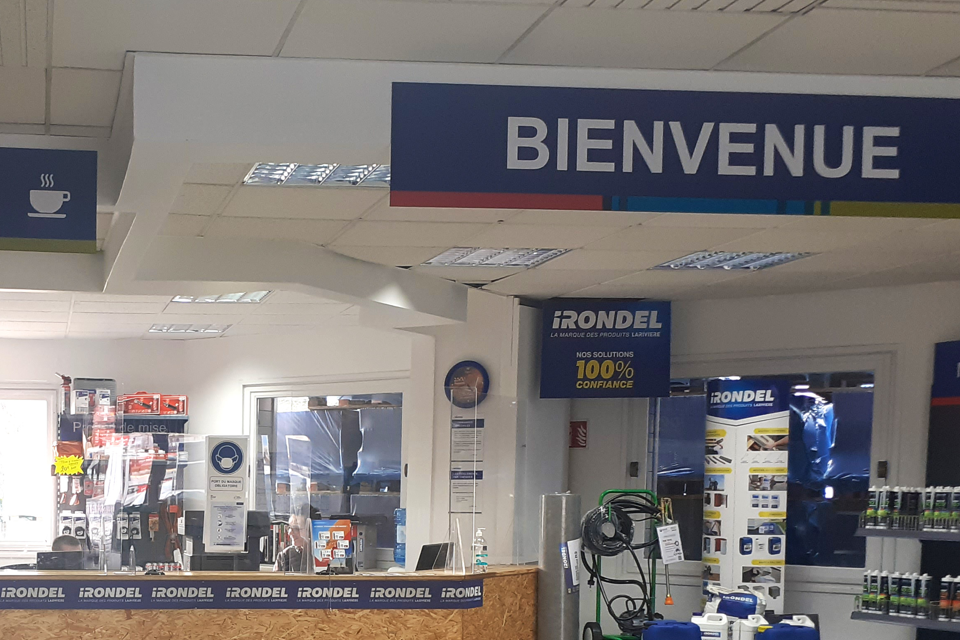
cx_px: 144
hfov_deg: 37.6
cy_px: 565
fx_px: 1333
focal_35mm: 50
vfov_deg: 26.2
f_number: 1.9
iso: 64
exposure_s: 1/50
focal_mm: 3.6
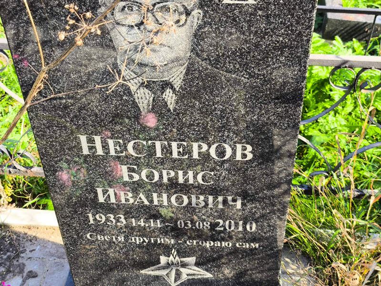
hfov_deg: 38.2
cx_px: 190
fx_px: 551
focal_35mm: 50
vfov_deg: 29.1
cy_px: 143
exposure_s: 1/248
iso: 50
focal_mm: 4.71
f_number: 1.7
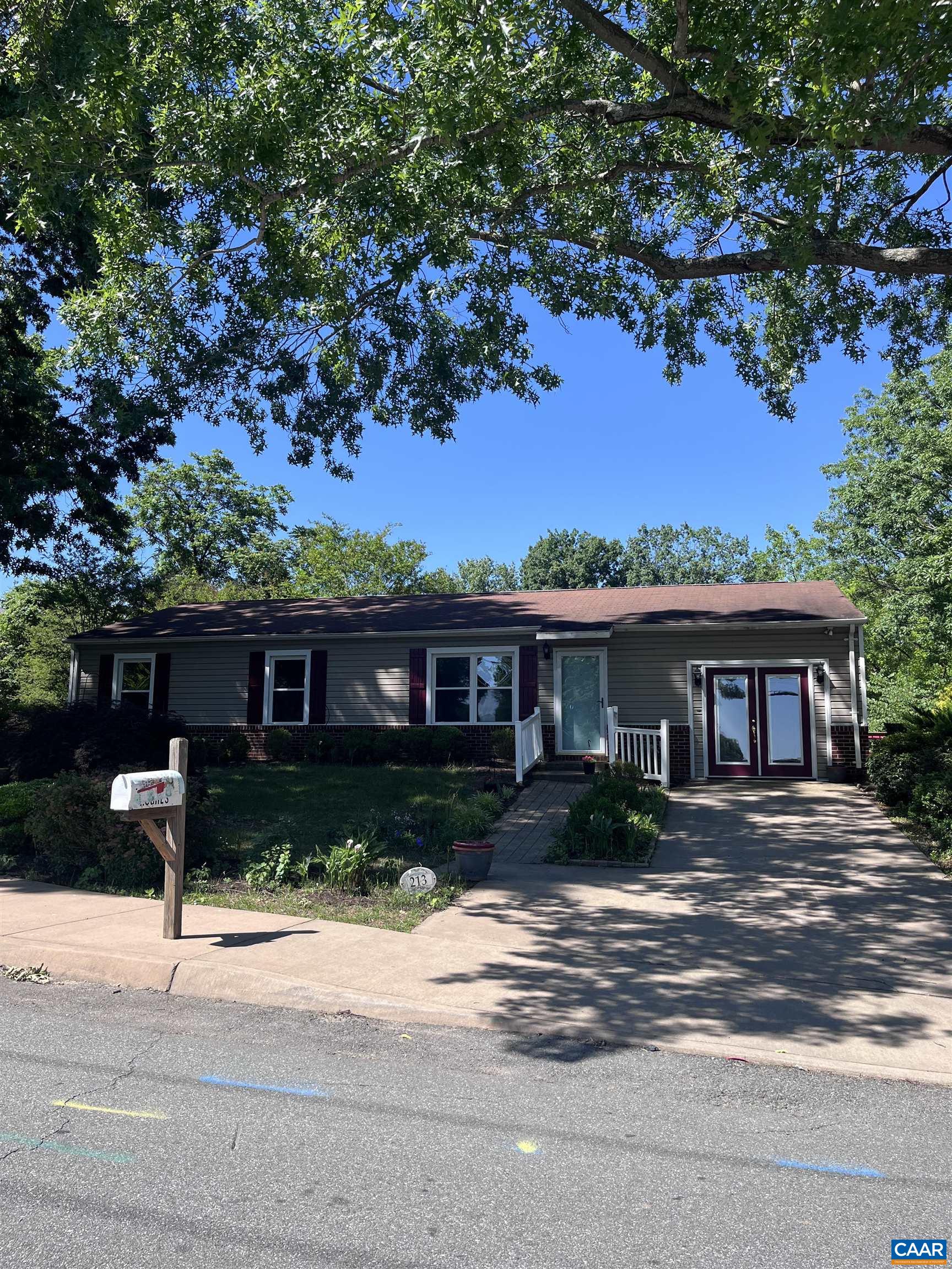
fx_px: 953
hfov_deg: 53.1
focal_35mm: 26
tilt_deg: +8.9
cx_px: 476
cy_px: 634
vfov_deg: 67.3
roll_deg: +0.8
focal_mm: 5.1
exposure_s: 1/1580
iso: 50
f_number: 1.6
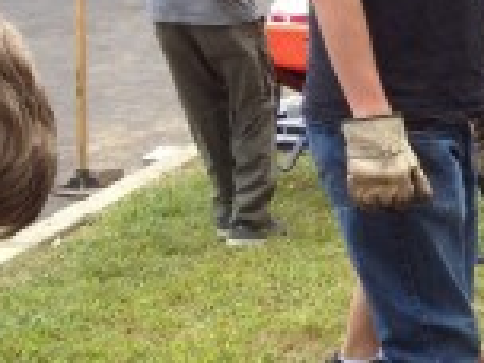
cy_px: 49
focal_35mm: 121
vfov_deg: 12.2
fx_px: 1692
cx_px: 796
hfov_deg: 14.7
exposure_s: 1/363
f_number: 2.4
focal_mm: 4.28
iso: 50
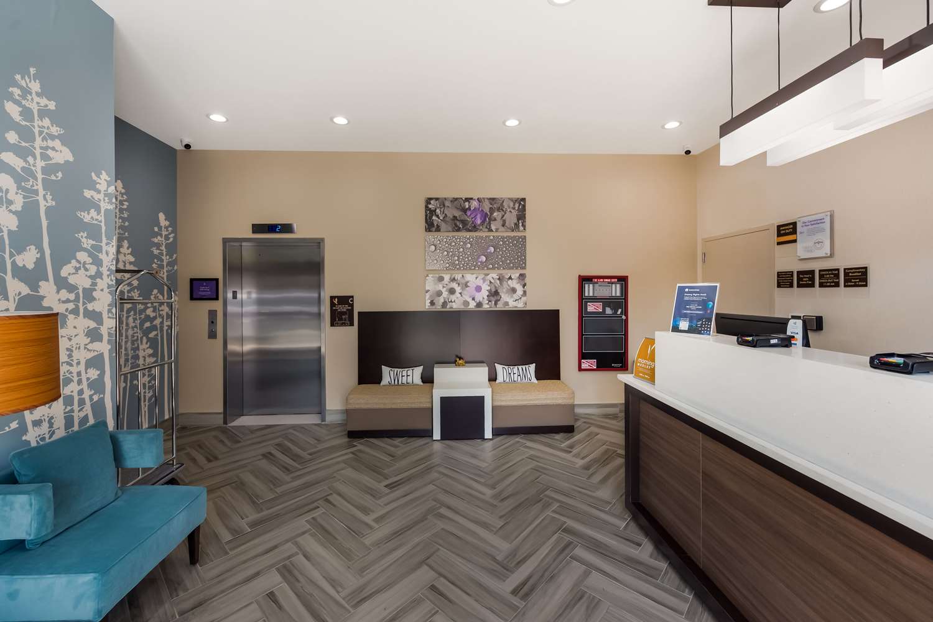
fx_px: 363
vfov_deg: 81.2
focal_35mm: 14
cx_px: 466
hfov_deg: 104.3
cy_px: 311
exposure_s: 1/30
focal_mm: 14
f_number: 5.6
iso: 400
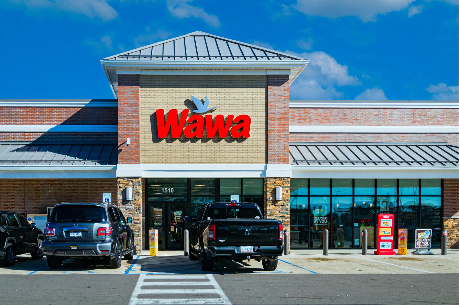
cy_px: 152
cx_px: 230
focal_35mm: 36
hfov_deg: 53.2
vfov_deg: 36.8
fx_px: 458
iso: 200
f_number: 11
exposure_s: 1/500
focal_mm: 24
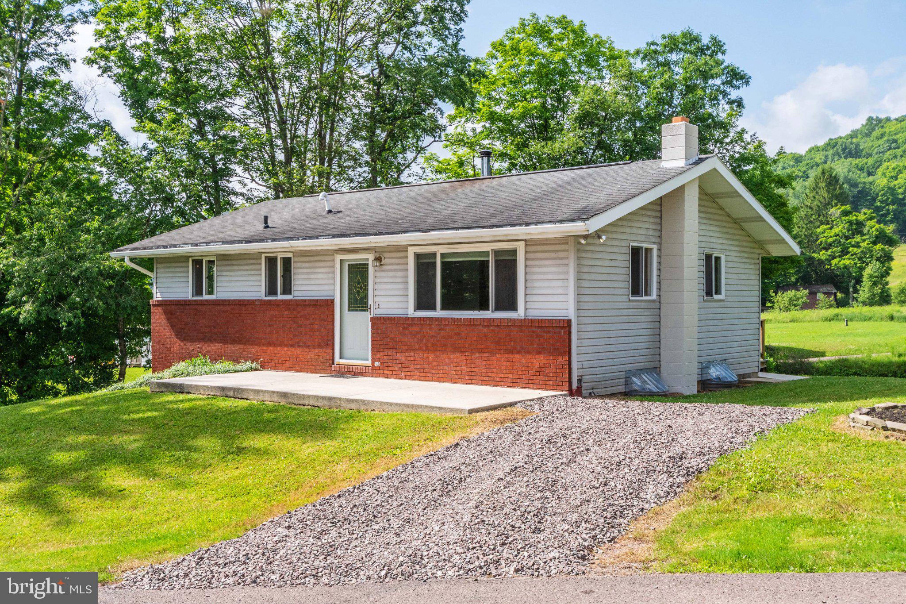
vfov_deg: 36.9
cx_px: 453
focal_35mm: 36
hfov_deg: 53.1
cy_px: 302
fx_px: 906
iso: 320
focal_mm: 24
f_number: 10
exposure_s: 1/400
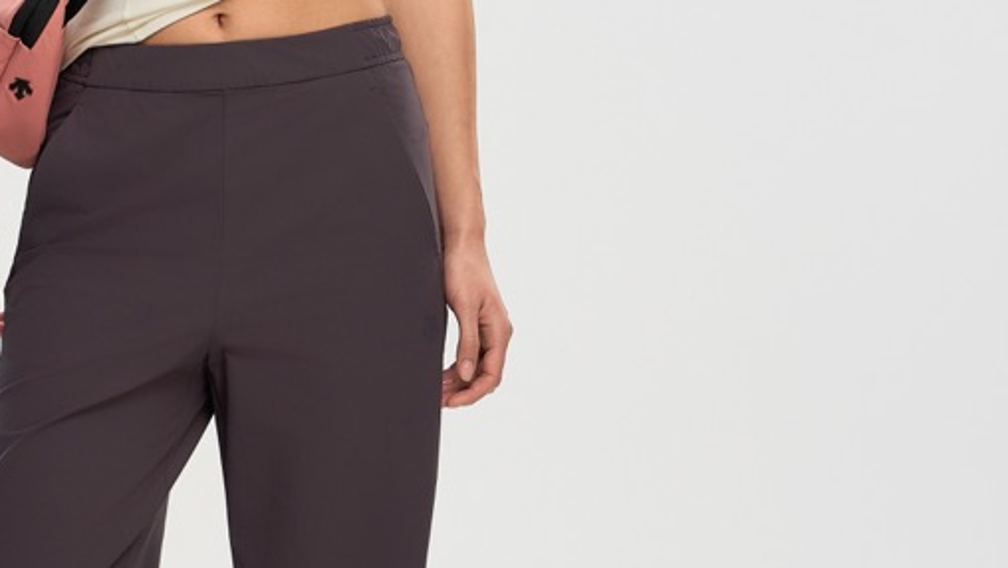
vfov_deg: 6.7
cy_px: 304
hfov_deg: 11.8
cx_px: 219
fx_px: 4866
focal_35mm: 182
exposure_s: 1/400
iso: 200
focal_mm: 69
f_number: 9
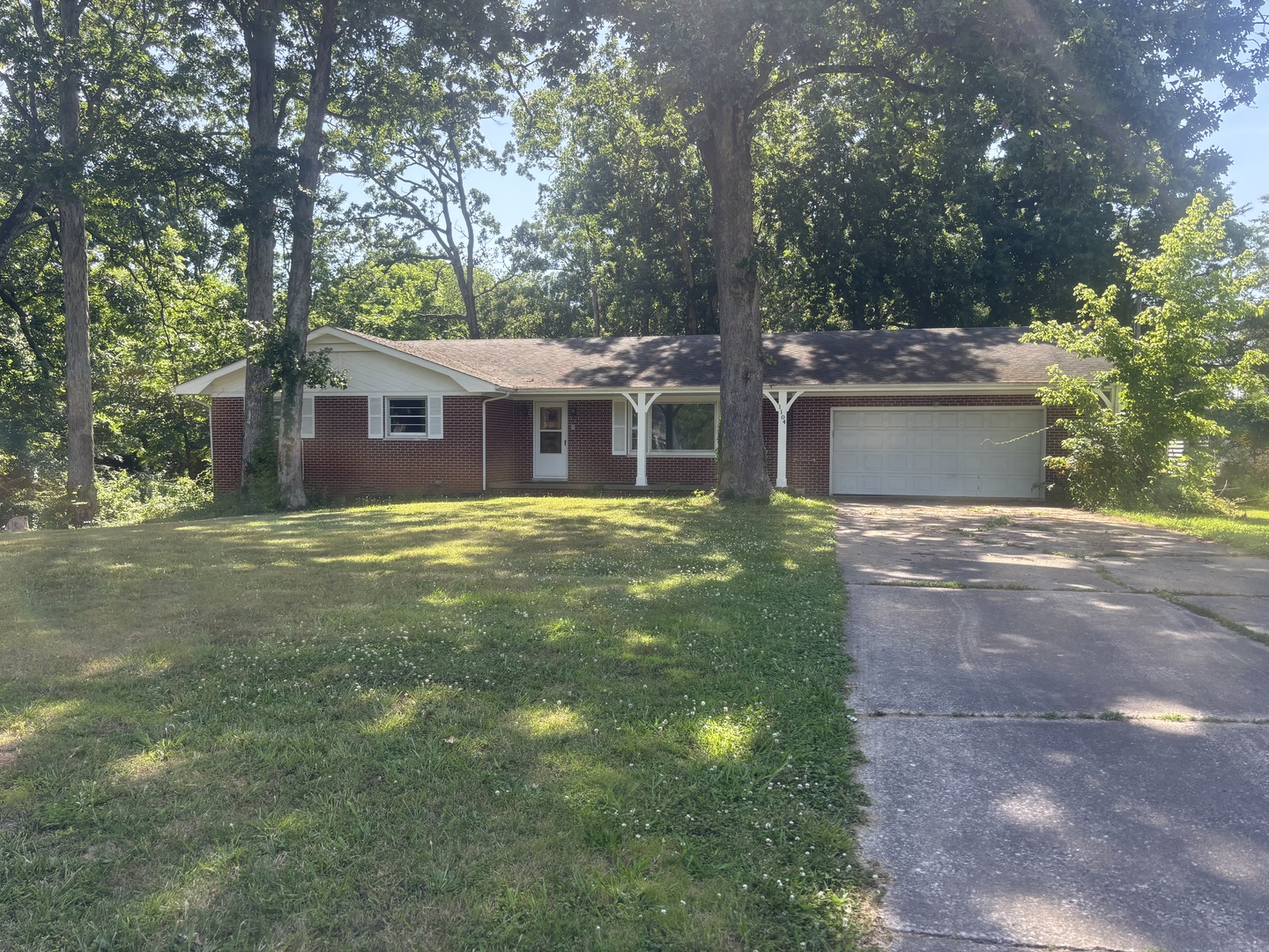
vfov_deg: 53.1
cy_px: 476
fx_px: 953
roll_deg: -0.8
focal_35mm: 26
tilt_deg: -1.4
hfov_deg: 67.3
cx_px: 634
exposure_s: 1/662
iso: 50
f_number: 1.6
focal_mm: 5.96
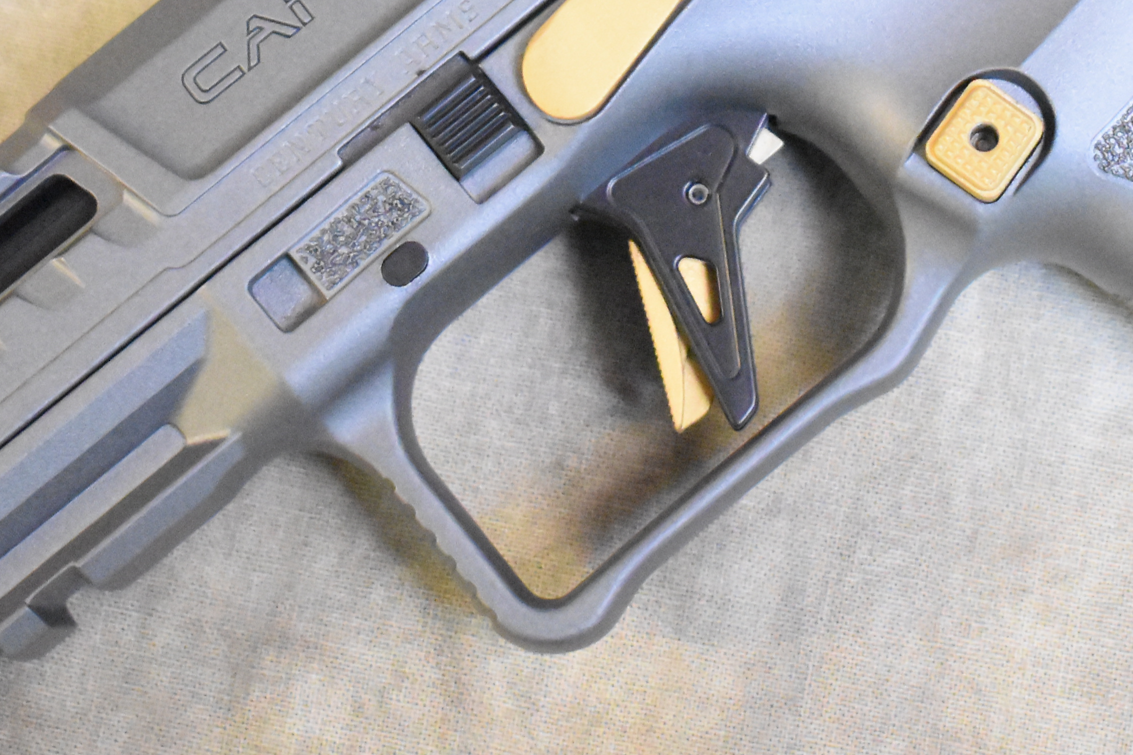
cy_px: -55
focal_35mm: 143
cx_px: 654
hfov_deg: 14.3
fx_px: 4500
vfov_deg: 9.5
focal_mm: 36
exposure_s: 1/125
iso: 11400
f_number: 4.8
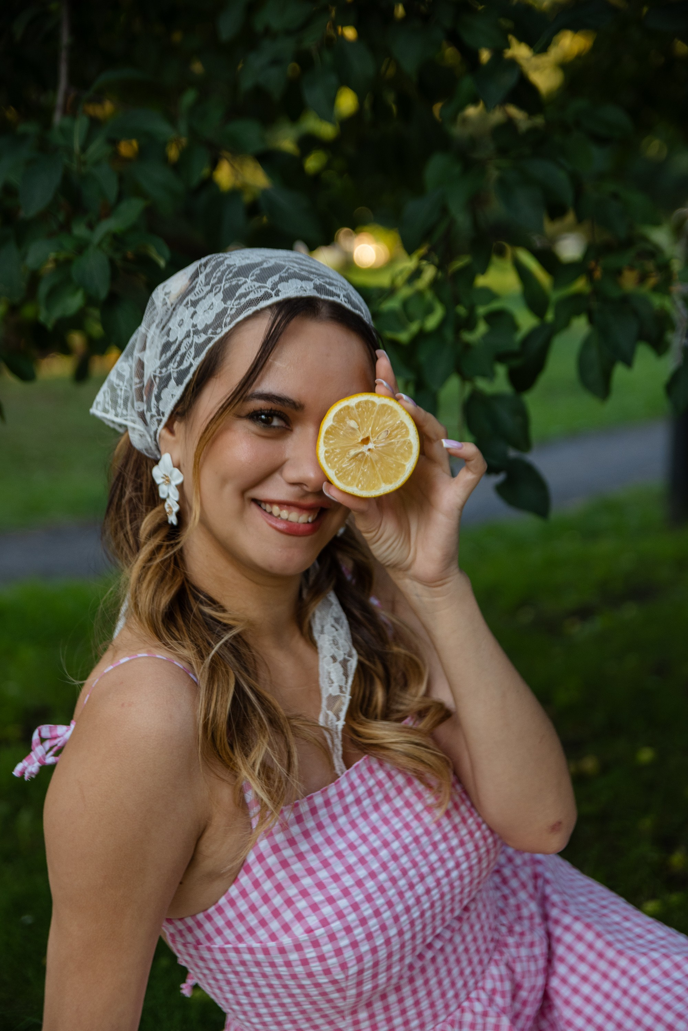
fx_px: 2150
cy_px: 516
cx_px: 344
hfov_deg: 18.2
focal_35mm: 75
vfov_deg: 27.0
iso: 320
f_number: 2.8
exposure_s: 1/160
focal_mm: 50
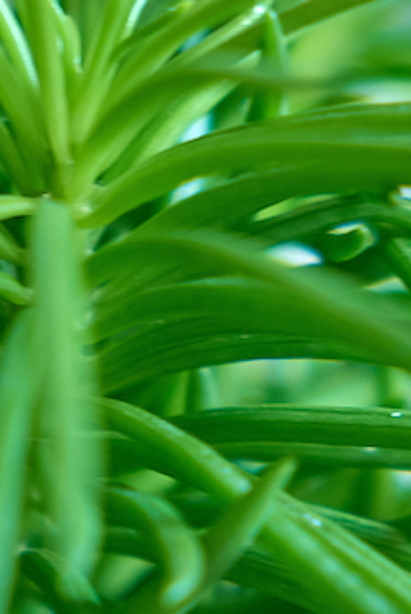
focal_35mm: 260
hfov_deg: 5.3
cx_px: -115
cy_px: 357
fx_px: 4443
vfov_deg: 7.9
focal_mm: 70
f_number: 2.8
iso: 400
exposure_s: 1/25
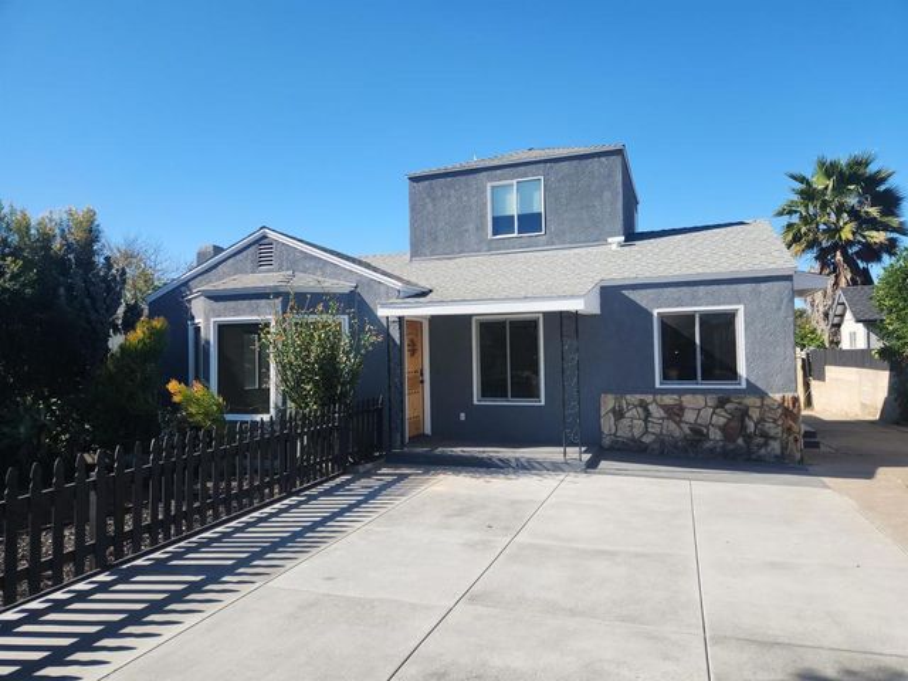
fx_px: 603
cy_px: 340
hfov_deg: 73.9
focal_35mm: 23
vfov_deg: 58.9
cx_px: 454
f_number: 1.8
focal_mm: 5.4
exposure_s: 1/1053
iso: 20
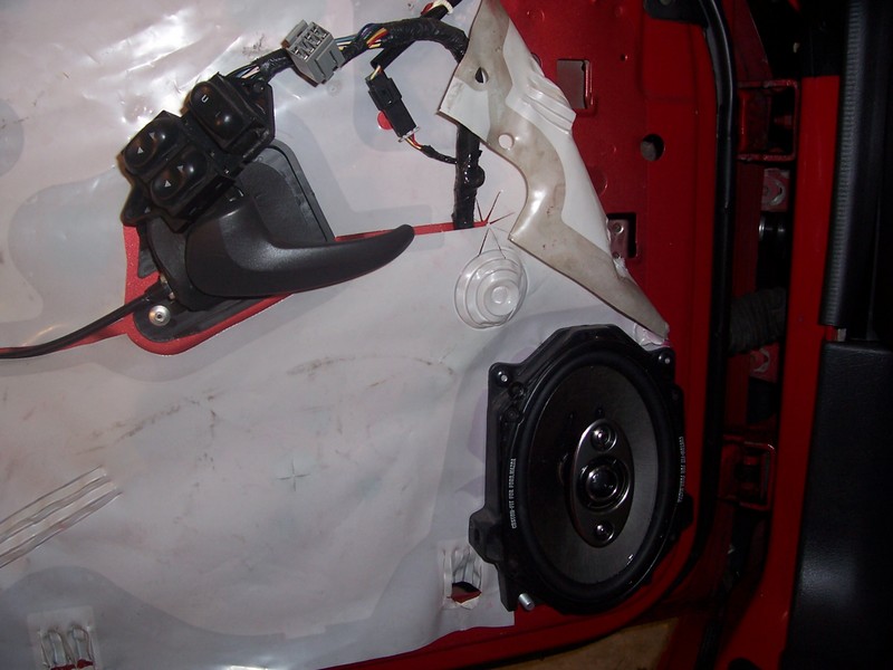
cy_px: 335
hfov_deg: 54.0
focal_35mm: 34
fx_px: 877
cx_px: 446
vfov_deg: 41.8
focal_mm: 5.6
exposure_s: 1/60
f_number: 2.7
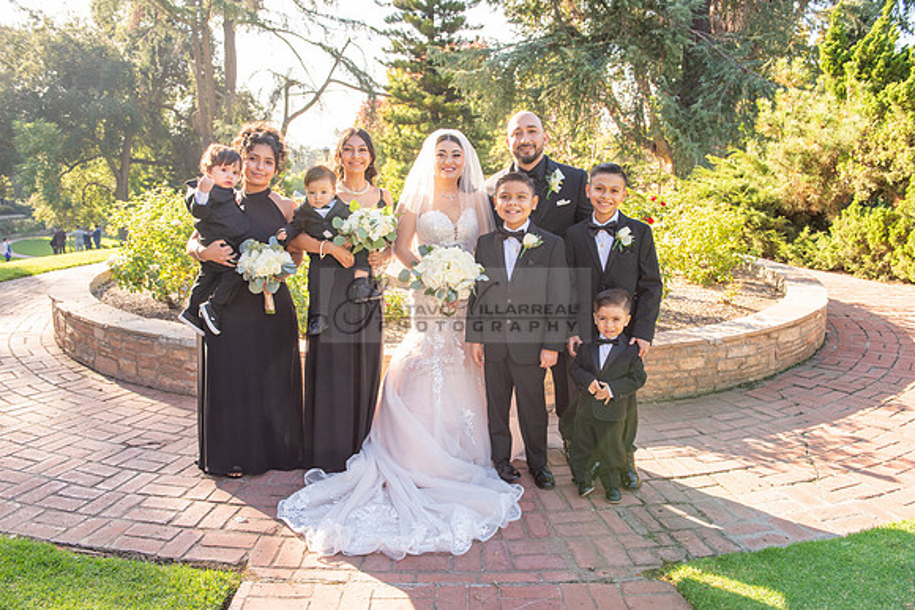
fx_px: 737
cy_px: 305
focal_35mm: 29
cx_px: 458
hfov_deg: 63.6
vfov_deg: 45.0
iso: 200
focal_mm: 29
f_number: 5.6
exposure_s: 1/250
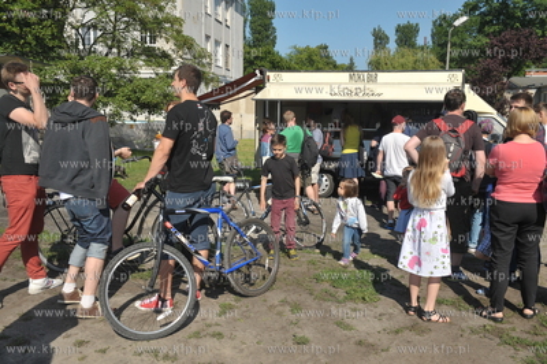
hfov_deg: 58.8
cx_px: 274
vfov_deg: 41.0
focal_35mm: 32
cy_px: 182
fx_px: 486
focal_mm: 32
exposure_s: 1/2000
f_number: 5.6
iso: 400
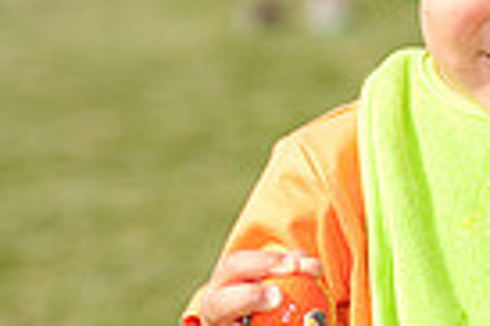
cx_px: 637
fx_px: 3331
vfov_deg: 5.6
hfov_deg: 8.3
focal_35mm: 245
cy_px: 107
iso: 250
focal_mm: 58
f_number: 2.8
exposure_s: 1/6400
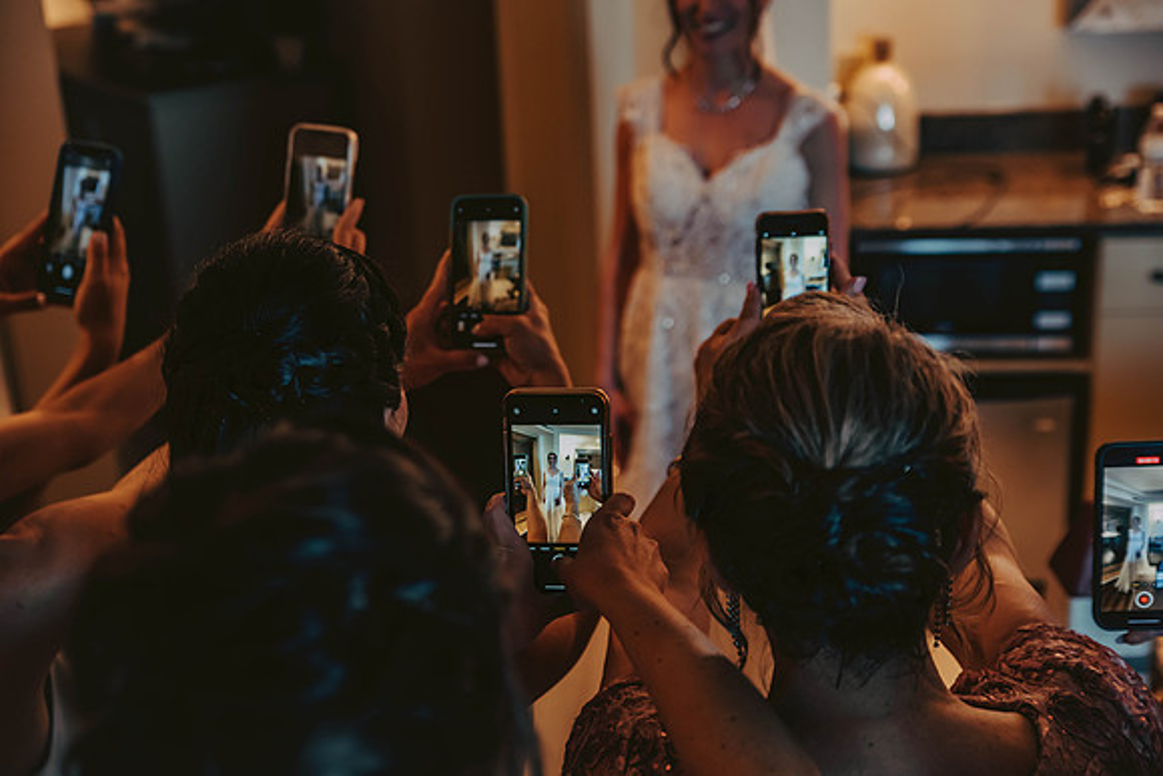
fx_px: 1809
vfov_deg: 24.2
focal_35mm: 56
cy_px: 388
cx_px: 582
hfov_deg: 35.6
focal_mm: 56
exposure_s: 1/100
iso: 800
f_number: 4
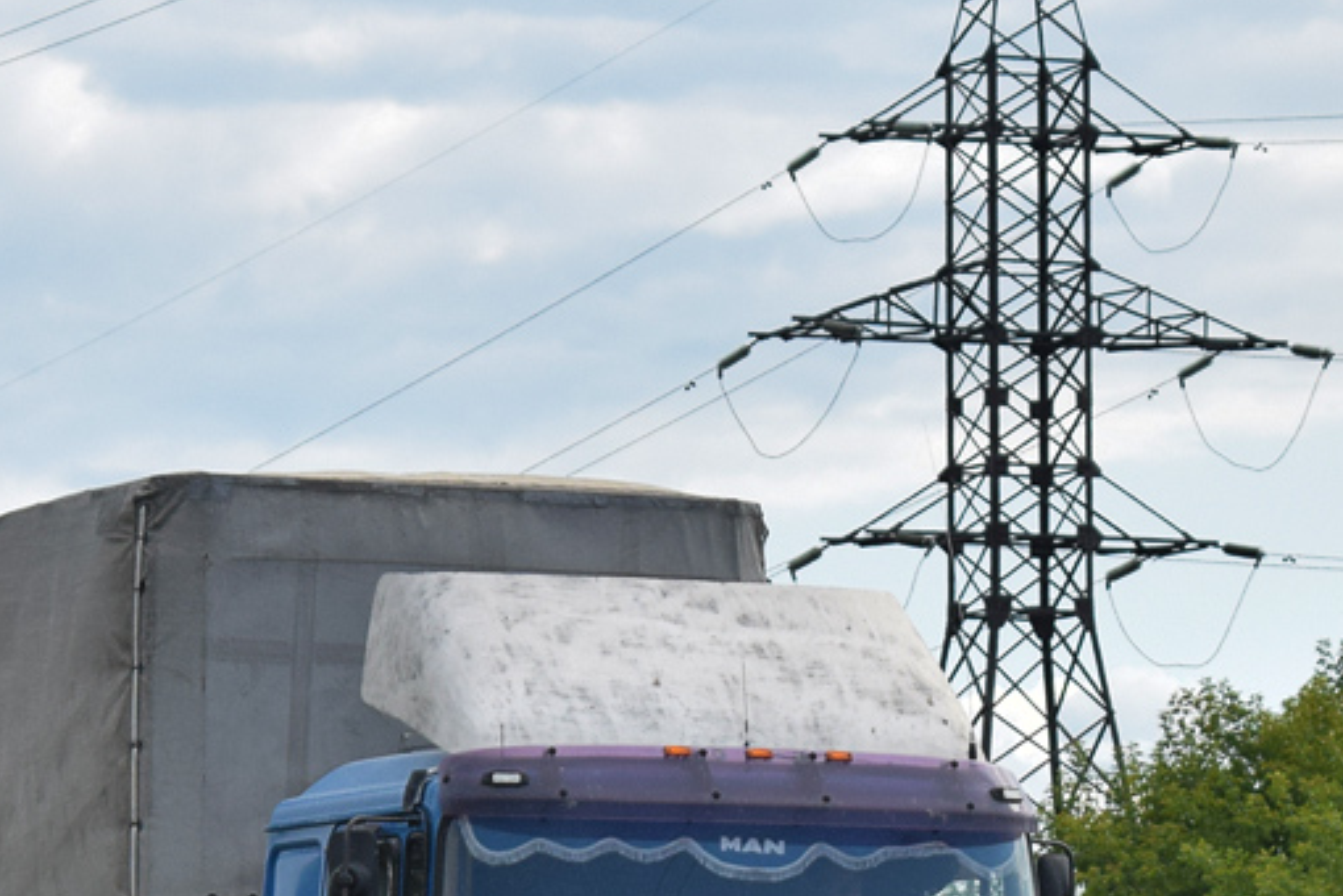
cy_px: 804
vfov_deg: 7.1
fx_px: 7243
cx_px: 237
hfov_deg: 10.6
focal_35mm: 194
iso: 400
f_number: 6.3
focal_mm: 55
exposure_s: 1/1000
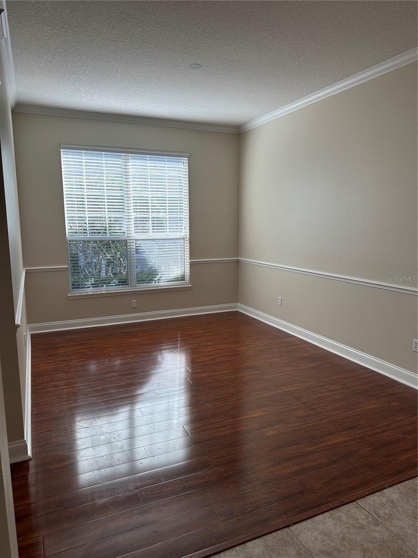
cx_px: 209
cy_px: 279
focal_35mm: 24
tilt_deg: -8.8
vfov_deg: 71.6
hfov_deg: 56.8
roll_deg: +0.2
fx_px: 386
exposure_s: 1/288
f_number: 1.78
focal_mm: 6.86
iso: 80
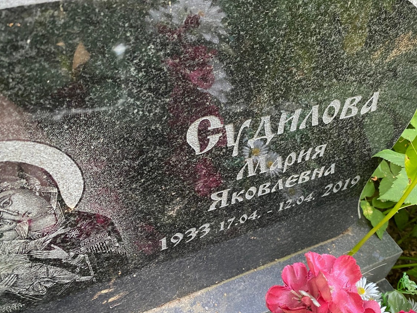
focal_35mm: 33
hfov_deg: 54.7
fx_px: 397
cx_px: 261
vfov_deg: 42.8
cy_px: 182
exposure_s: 1/60
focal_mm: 4.25
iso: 250
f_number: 1.8
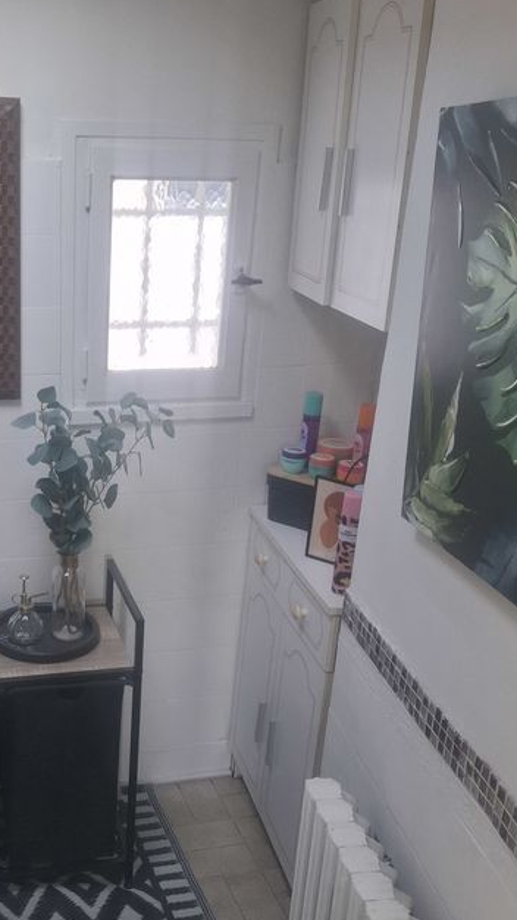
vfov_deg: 50.3
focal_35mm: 40
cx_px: 110
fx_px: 975
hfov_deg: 29.1
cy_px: 525
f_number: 1.8
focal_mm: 5.54
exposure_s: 1/120
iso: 200
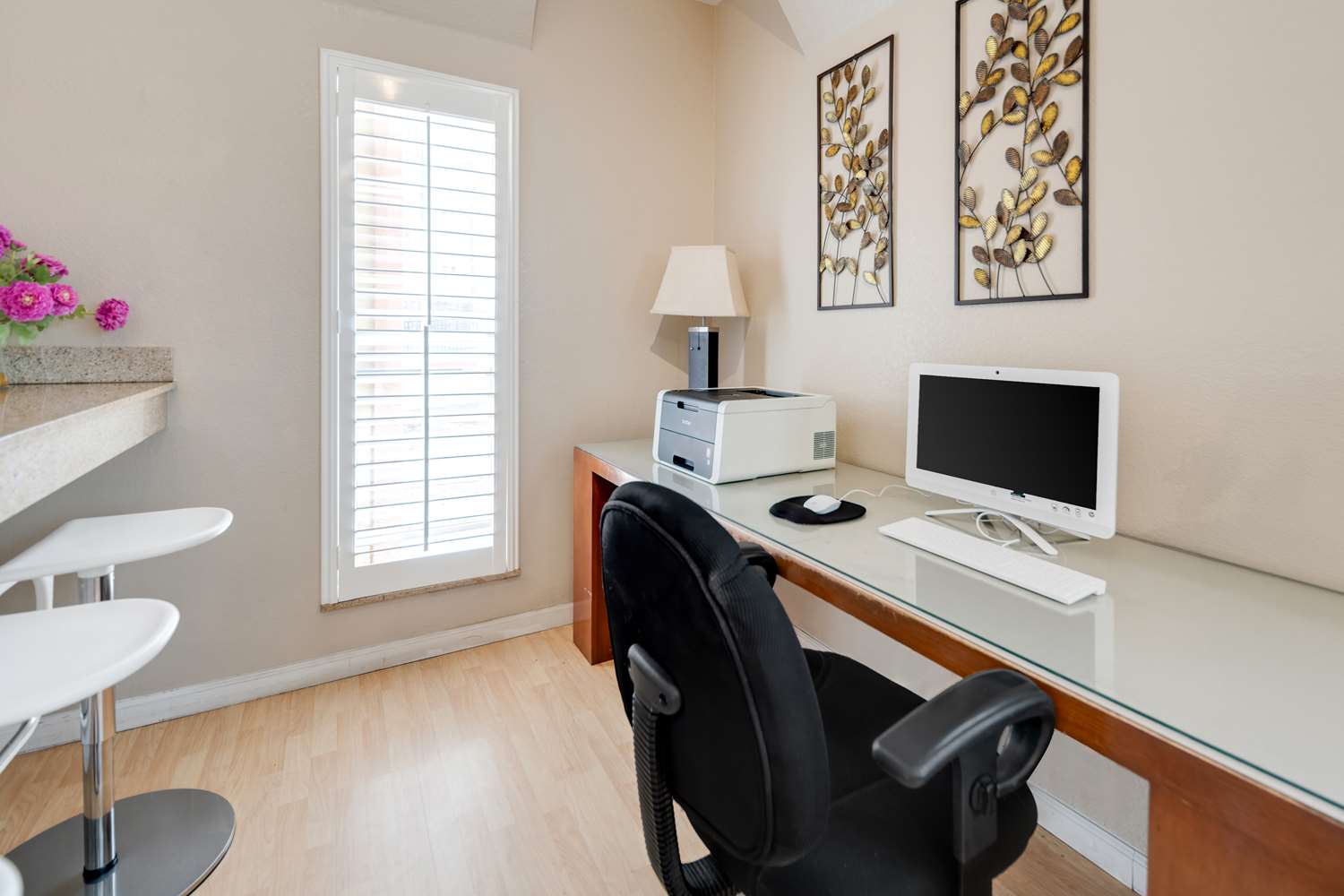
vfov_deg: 90.0
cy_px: 448
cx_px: 672
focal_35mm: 12
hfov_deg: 112.6
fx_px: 448
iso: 800
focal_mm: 12
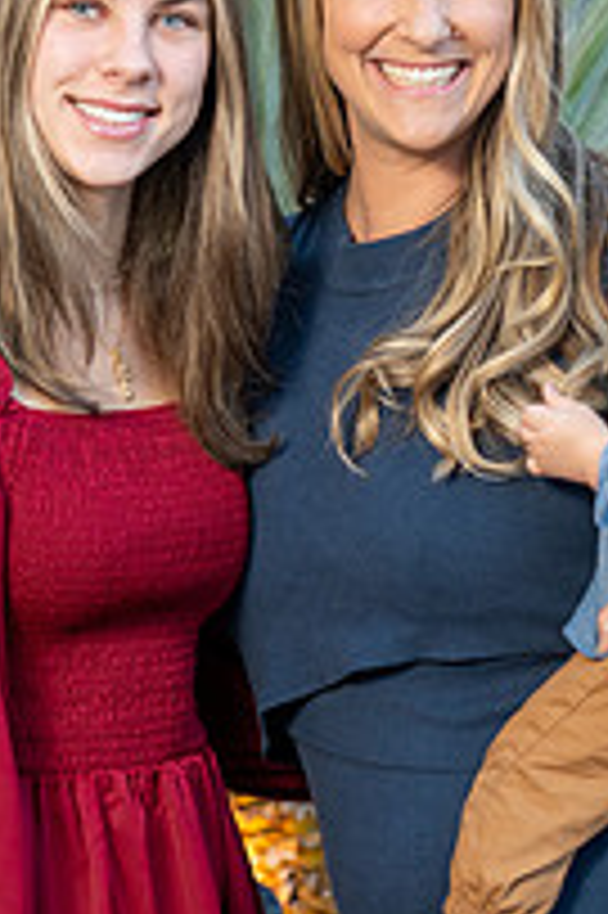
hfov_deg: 8.0
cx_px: 333
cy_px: 504
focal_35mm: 171
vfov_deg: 12.0
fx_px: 4339
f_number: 4
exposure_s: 1/160
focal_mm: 77
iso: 800
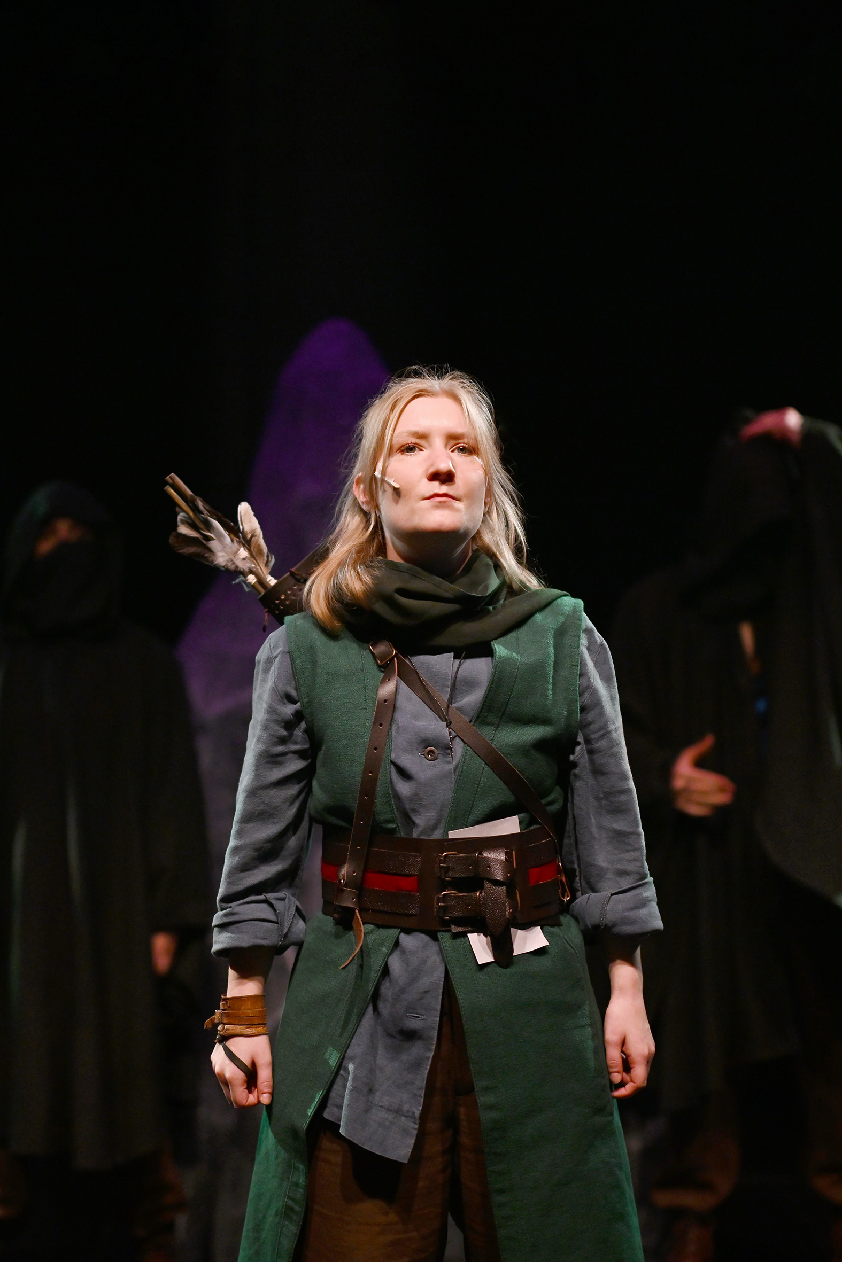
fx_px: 1754
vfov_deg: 39.6
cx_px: 421
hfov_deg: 27.0
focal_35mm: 50
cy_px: 631
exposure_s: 1/250
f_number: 1.3
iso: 2000
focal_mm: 50
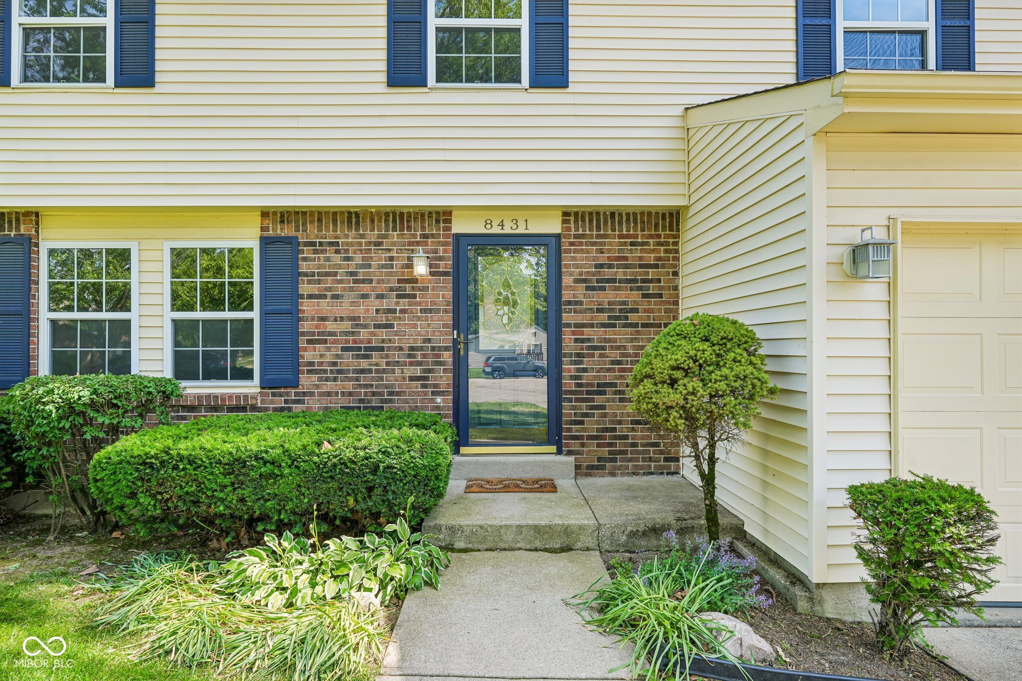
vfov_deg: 58.3
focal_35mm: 22
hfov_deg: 79.9
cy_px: 340
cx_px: 511
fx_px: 610
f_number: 8
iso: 100
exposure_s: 1/30
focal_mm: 21.5
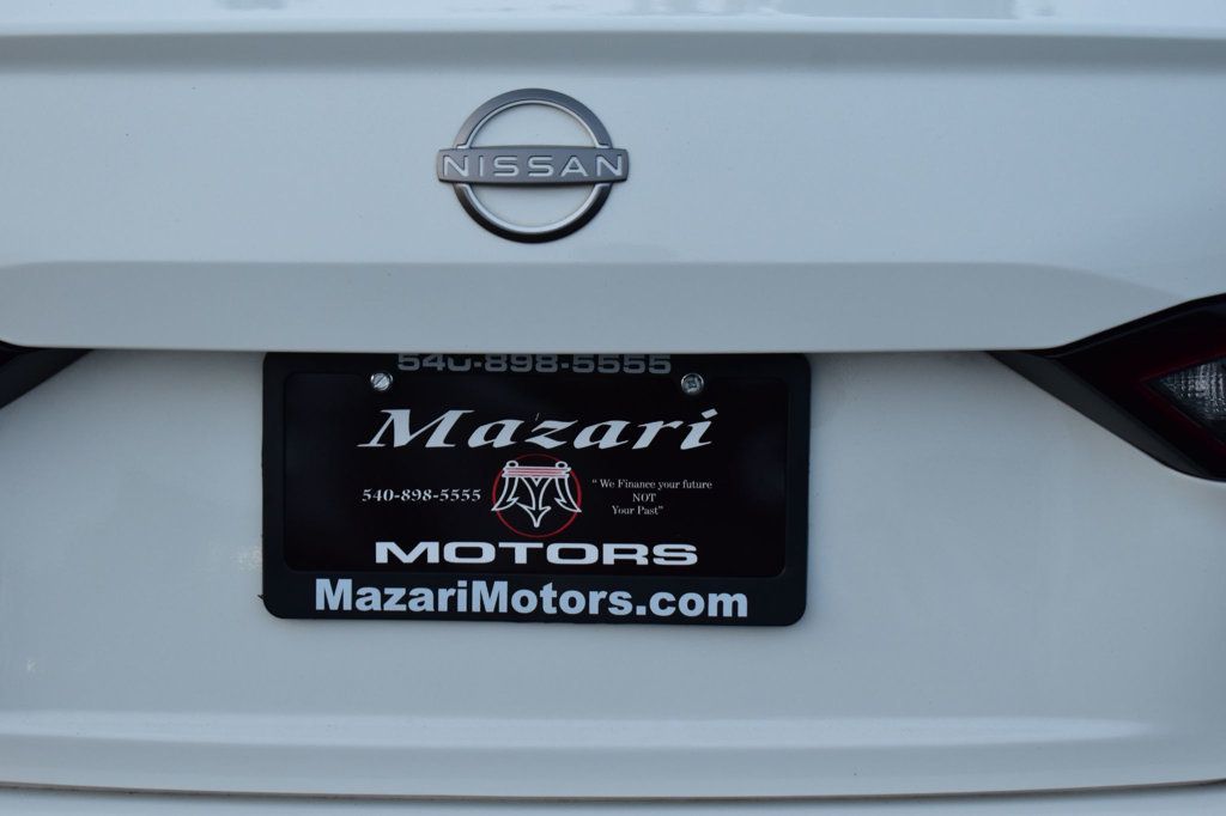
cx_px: 613
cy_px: 408
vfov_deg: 19.7
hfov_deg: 29.3
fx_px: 2349
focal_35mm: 69
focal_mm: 46
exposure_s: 1/15
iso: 1000
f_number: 6.3
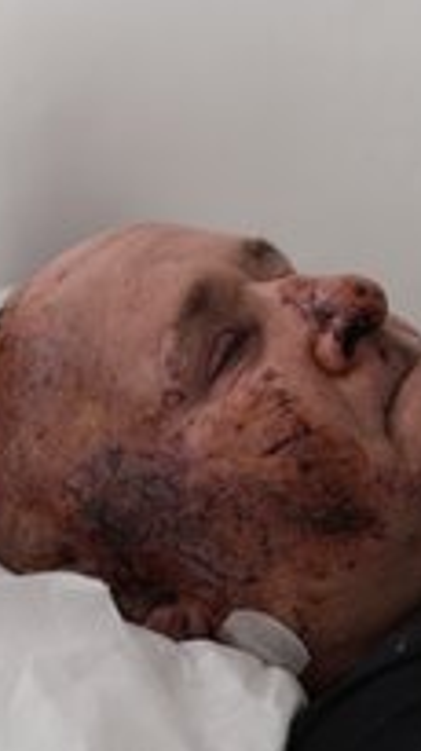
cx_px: 384
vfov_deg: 15.0
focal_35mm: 143
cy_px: 445
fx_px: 2844
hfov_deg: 8.4
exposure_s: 1/125
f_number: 2.8
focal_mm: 70
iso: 100
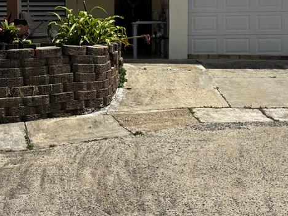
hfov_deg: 33.7
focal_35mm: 57
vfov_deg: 25.3
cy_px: 49
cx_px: 118
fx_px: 474
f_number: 1.6
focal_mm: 5.96
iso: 50
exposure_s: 1/6329
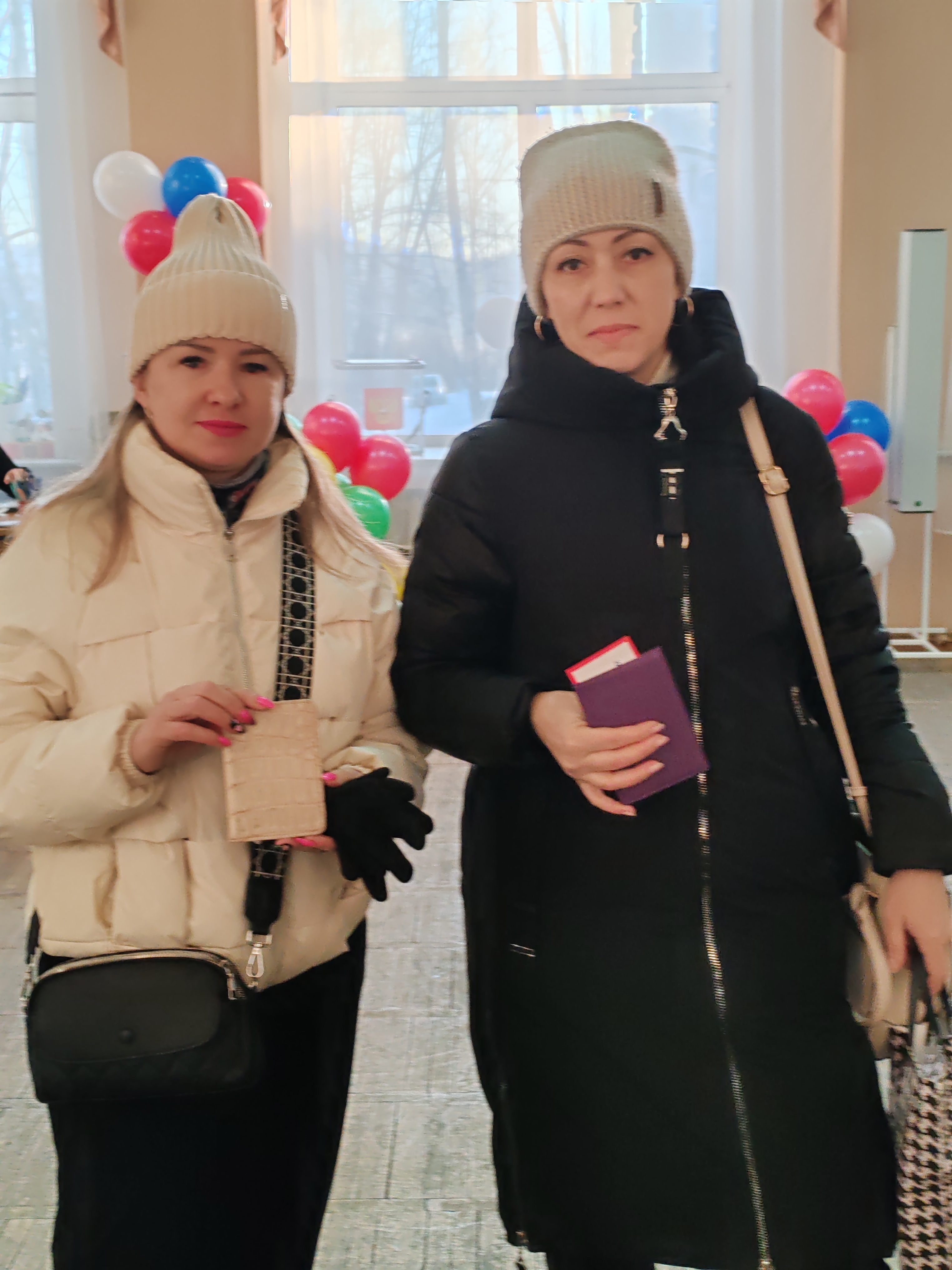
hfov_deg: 27.0
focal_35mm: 54
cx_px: 476
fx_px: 1980
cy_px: 635
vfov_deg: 35.5
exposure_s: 1/100
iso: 320
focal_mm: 6.12
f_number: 1.9
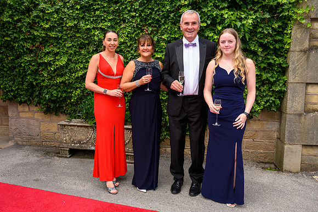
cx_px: 145
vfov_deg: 41.5
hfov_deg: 59.3
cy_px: 107
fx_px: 279
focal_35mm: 32
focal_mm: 28
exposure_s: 1/125
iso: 320
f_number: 6.3
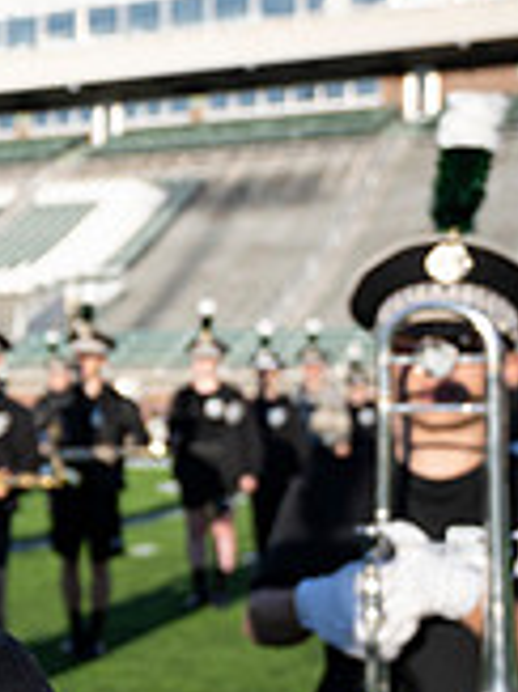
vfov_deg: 23.8
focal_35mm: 82
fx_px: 1638
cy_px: 388
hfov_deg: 14.3
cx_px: -590
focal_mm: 24
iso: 80
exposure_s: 1/400
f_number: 4
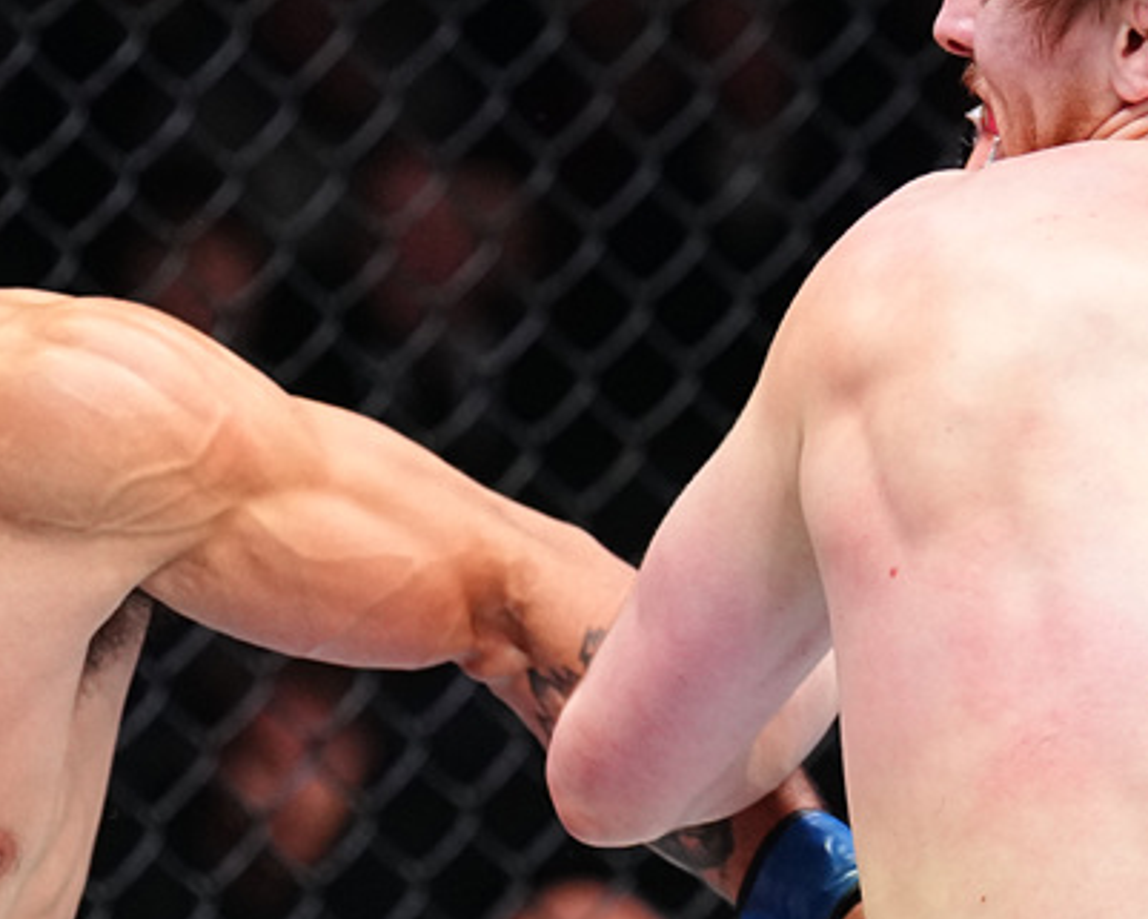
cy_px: 538
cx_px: 492
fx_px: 9618
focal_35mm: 283
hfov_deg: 6.8
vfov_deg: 5.5
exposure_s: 1/1600
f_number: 2.8
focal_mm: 112
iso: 2500
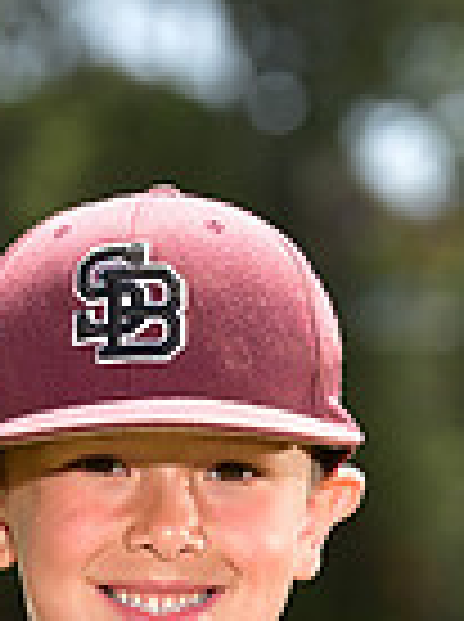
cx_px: 191
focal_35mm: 567
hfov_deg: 2.6
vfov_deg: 3.5
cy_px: 860
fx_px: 10165
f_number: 5
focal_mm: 140
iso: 80
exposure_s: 1/200
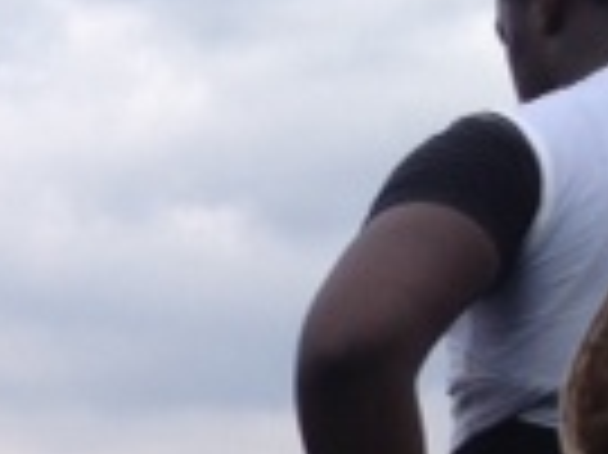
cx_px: -635
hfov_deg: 10.8
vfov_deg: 8.4
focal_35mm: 166
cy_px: 962
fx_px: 2913
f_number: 2.4
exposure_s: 1/1314
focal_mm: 4.28
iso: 64
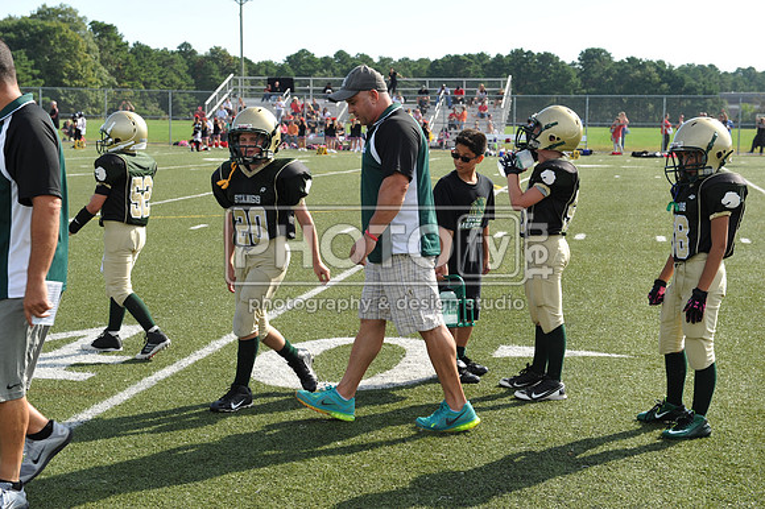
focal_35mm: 70
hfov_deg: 28.9
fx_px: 1487
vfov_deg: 19.4
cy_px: 254
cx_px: 382
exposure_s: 1/200
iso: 200
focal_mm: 70
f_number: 8
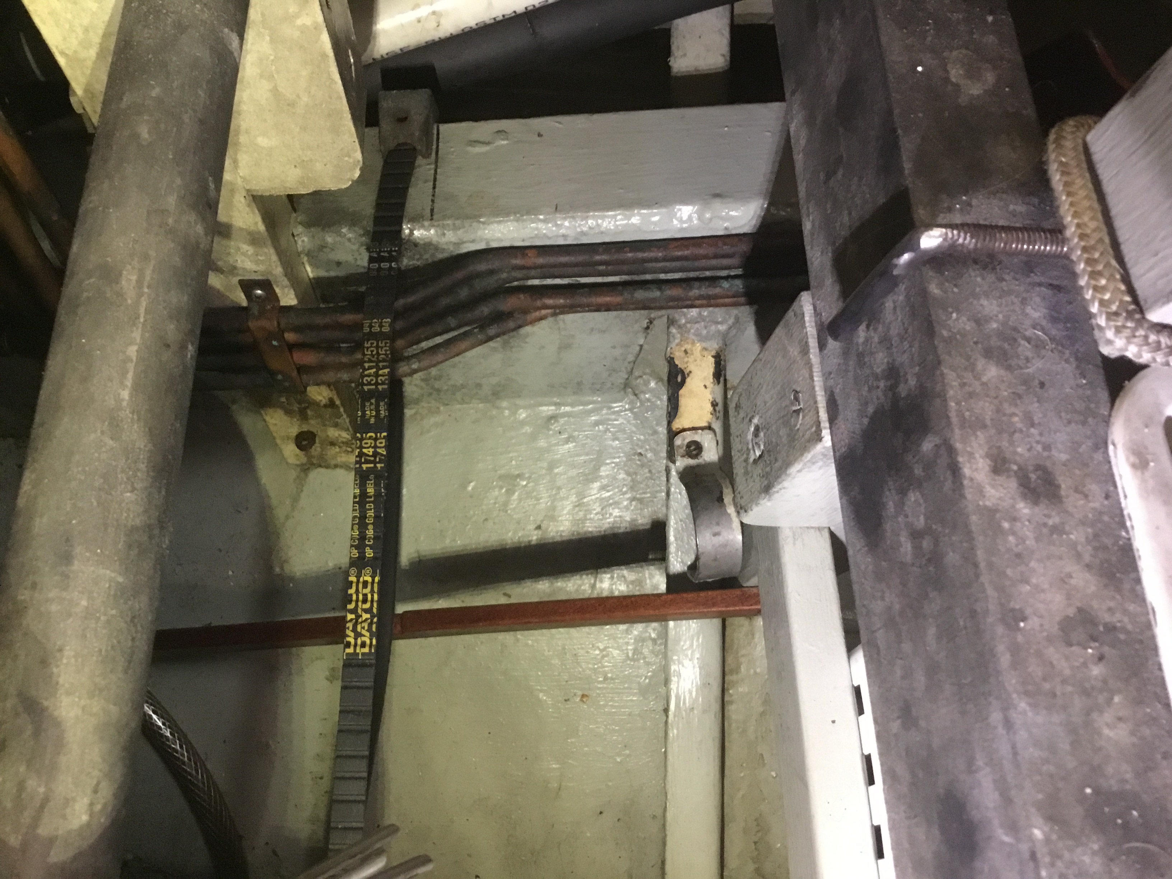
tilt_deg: -63.9
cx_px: 586
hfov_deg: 58.4
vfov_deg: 45.4
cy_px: 440
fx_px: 1050
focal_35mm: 31
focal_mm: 3.3
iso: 400
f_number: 2.4
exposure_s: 1/15
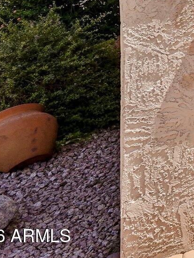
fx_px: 426
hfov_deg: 15.9
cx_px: 442
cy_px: -53
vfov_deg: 29.1
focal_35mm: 57
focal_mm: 16
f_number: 8
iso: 400
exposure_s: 1/1000
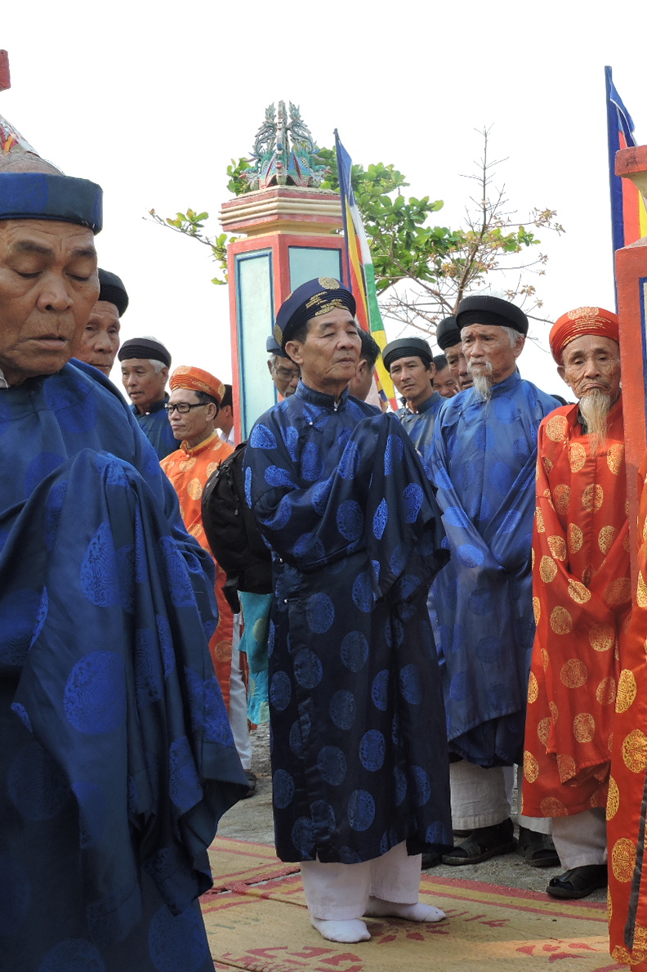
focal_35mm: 70
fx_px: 1888
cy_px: 483
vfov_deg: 28.9
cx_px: 517
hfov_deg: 19.3
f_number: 4
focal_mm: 9
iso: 100
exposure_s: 1/250
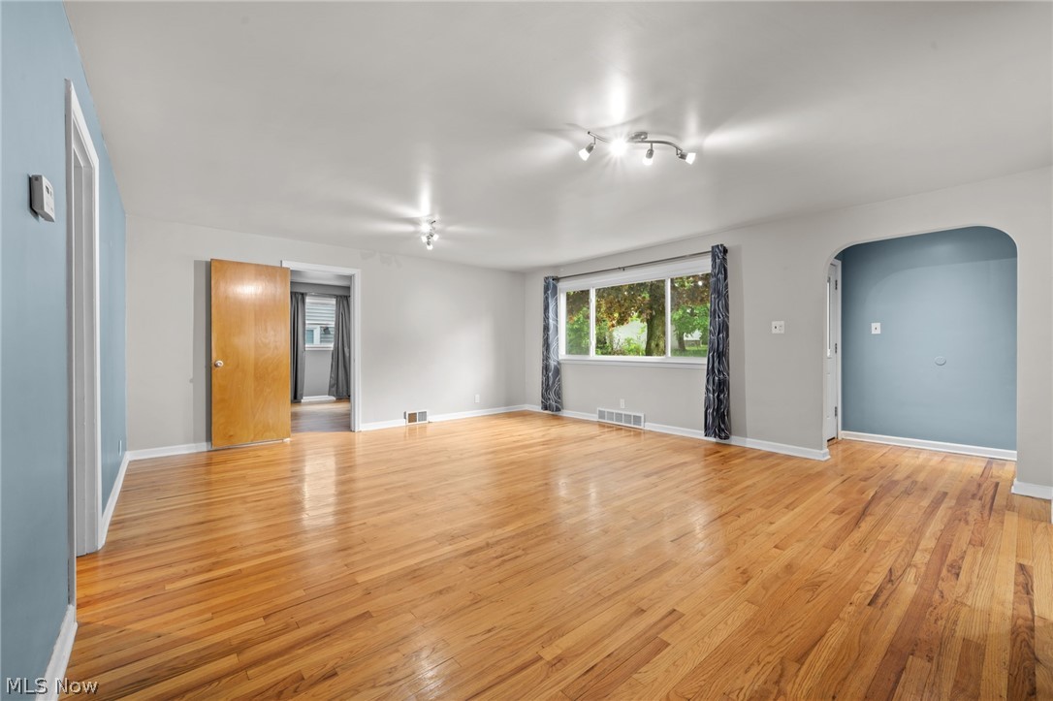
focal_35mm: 14
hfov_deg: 104.3
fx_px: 409
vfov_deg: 81.2
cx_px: 526
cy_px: 350
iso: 250
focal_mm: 14
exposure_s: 1/2
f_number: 9
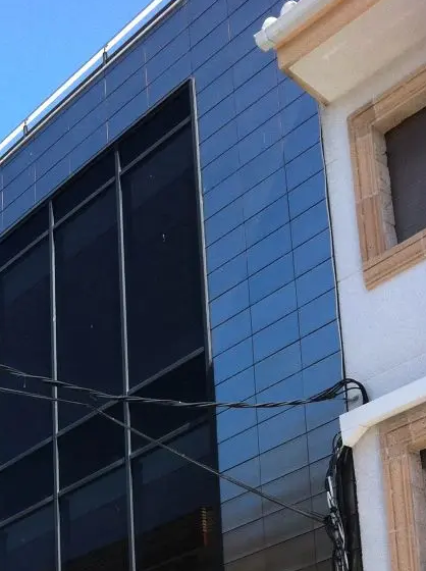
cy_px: 632
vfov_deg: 22.7
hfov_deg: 17.5
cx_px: -45
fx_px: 1333
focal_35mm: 81
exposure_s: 1/392
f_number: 2.8
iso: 80
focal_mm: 3.85
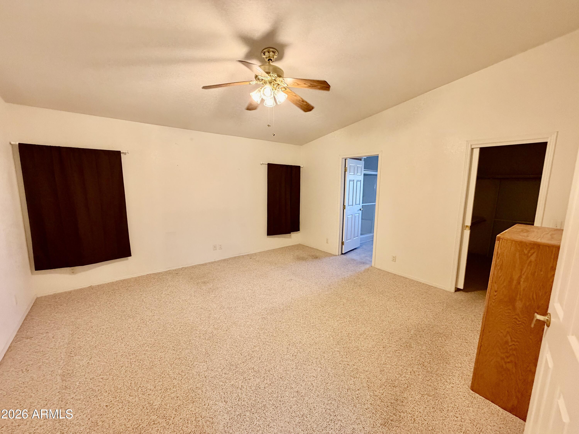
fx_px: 234
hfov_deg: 102.1
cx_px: 290
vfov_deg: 85.7
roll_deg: +0.1
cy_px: 217
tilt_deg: -8.6
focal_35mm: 14
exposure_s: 1/60
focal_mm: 2.22
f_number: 2.2
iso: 400
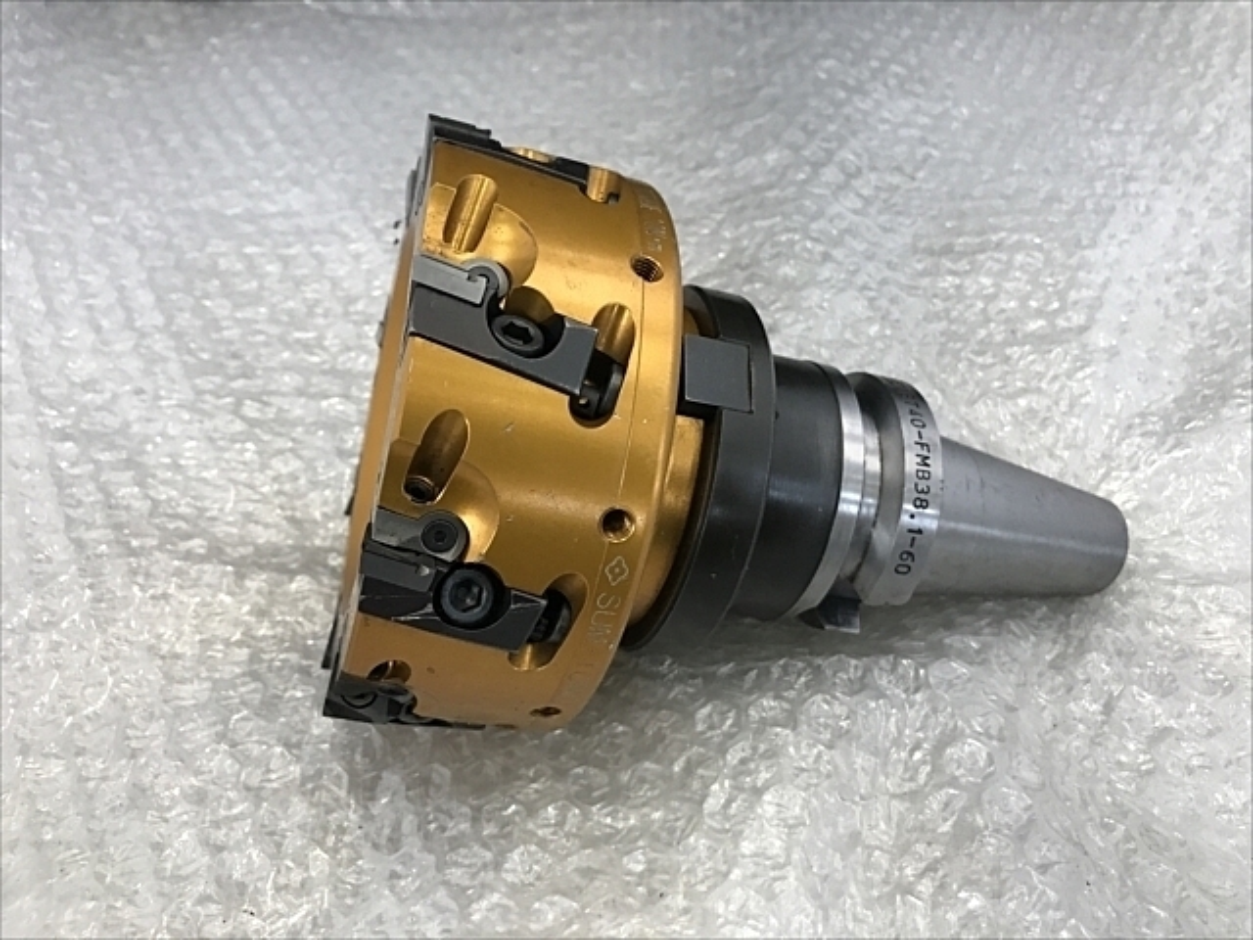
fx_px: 1014
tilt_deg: -47.8
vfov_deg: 49.7
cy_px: 470
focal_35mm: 28
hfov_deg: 63.4
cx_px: 626
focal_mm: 3.99
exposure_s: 1/30
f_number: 1.8
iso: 32
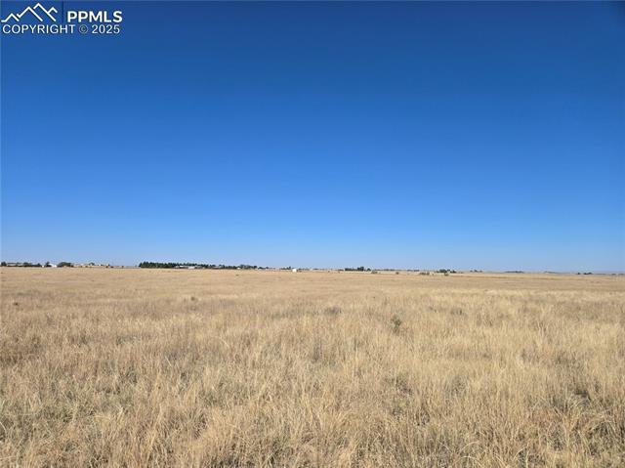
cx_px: 312
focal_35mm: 23
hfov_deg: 74.0
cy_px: 234
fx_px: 415
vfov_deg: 58.8
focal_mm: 5.4
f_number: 1.8
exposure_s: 1/2921
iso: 25
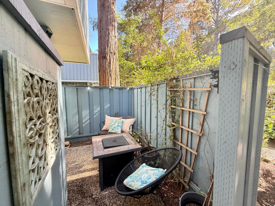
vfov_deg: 85.7
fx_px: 111
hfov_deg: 102.1
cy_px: 103
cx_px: 138
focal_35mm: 14
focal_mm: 2.22
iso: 250
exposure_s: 1/99
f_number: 2.2
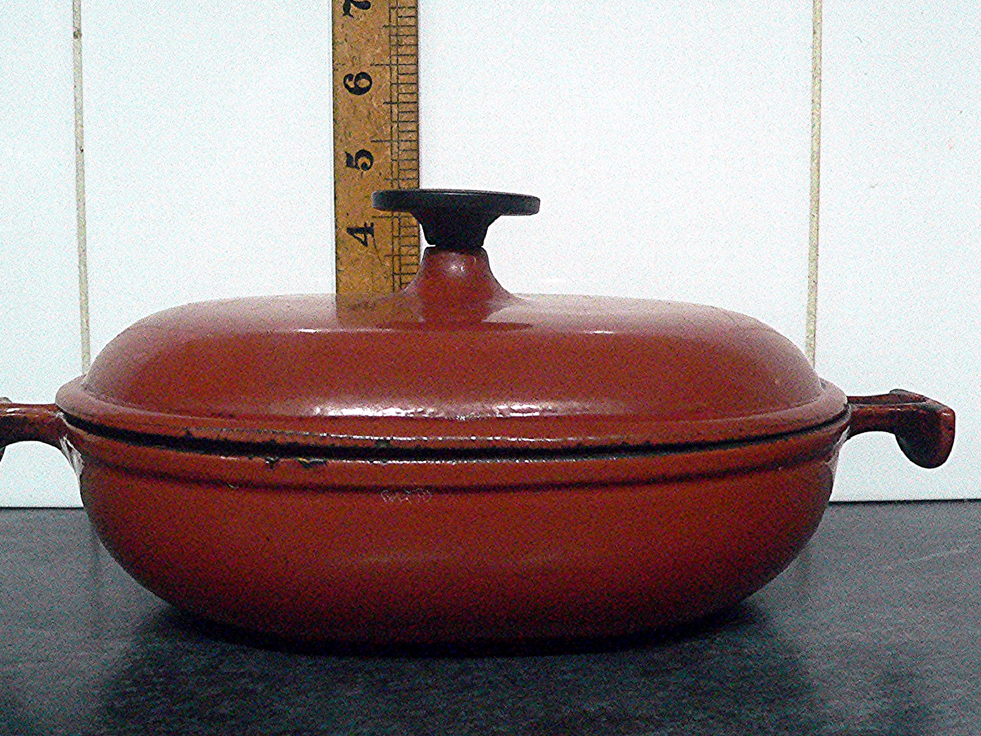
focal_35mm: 44
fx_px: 1247
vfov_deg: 32.9
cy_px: 360
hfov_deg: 42.9
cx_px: 451
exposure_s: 1/25
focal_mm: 6
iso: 400
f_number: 2.8
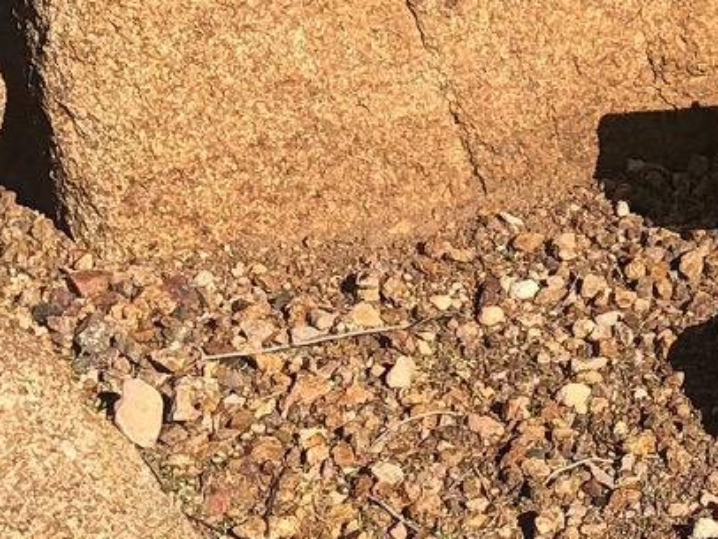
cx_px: 971
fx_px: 2885
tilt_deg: -4.6
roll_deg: +1.1
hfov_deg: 13.6
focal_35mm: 139
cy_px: -362
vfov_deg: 10.2
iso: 20
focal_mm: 3.99
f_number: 1.8
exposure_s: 1/2404
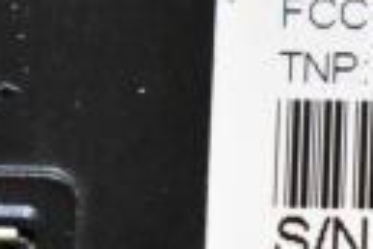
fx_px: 4034
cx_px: 726
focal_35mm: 389
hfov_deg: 5.2
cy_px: 56
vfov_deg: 3.5
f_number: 5.6
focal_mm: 55
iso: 11400
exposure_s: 1/100
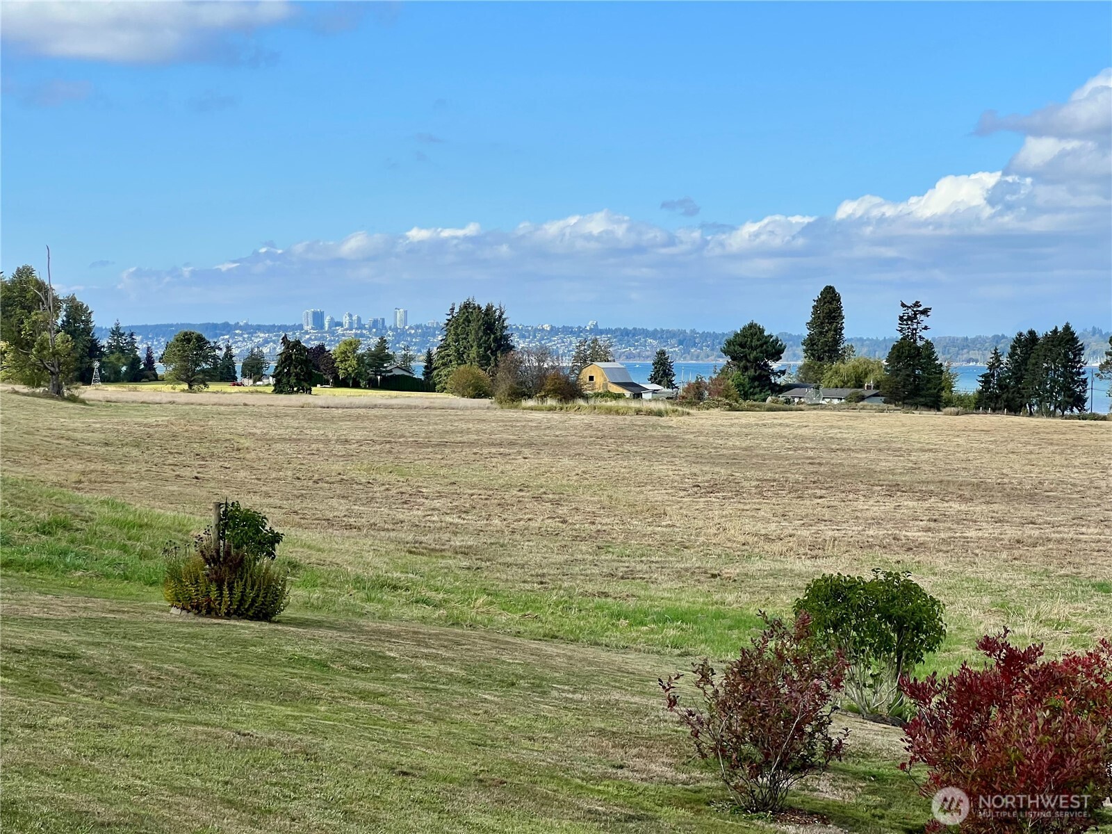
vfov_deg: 19.1
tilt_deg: -0.9
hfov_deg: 25.3
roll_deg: -0.6
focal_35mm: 77
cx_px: 556
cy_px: 417
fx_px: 2474
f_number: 2.8
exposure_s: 1/758
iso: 32
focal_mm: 9
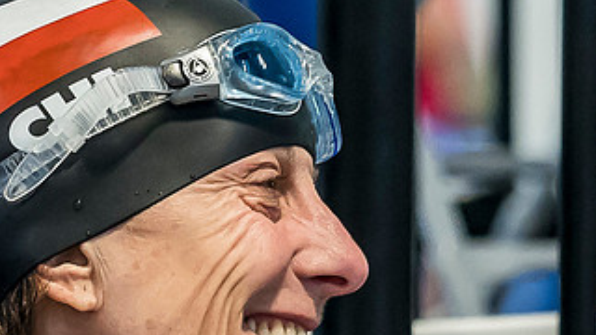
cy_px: 317
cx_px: 150
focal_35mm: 1516
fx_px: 23958
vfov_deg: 0.8
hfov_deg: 1.4
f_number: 4
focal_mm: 150
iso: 2000
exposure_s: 1/100
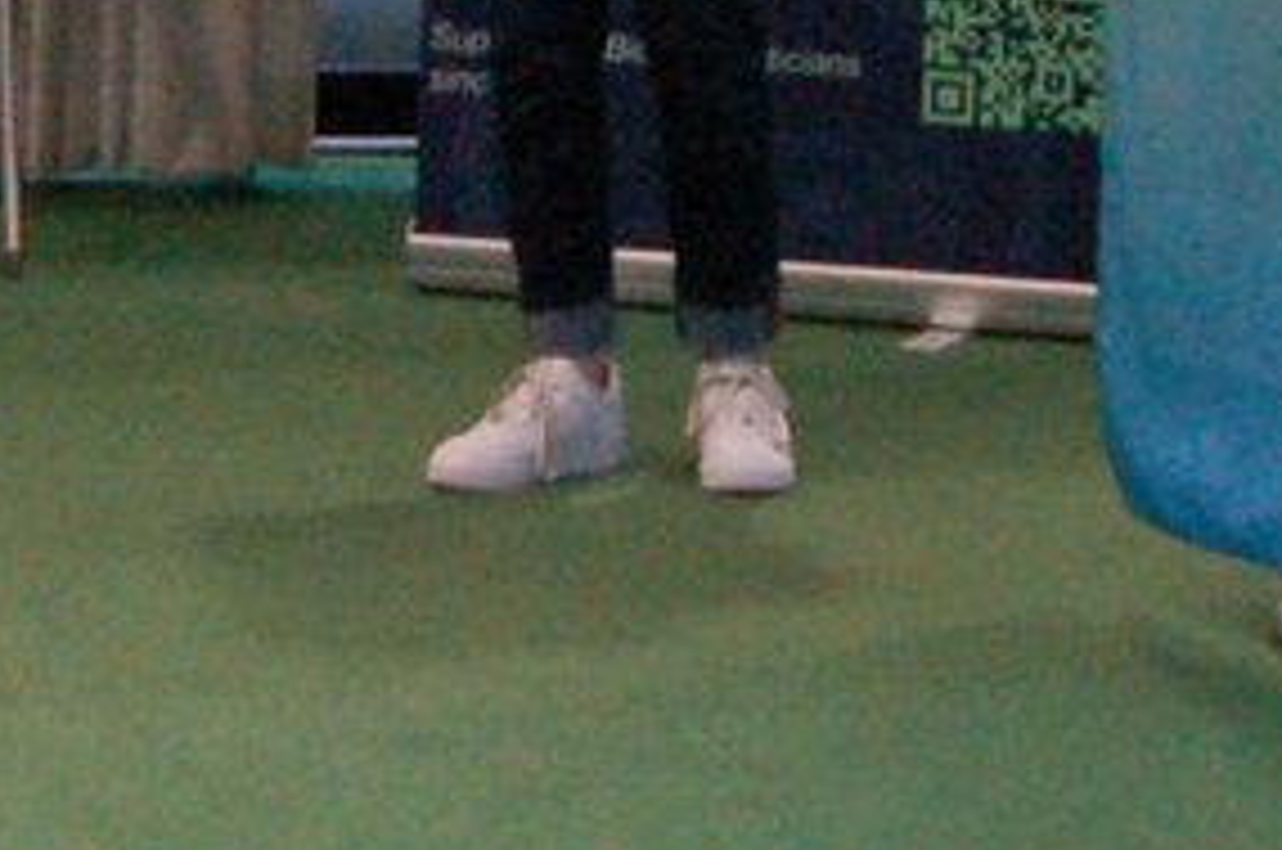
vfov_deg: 4.2
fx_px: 11608
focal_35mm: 327
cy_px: -706
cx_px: 1026
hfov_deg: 6.3
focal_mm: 31
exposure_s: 1/125
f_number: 4
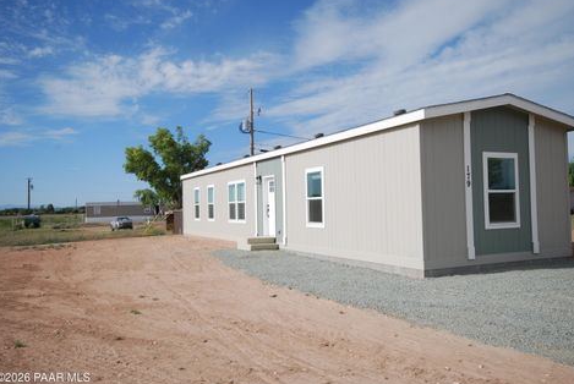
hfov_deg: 58.6
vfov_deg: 41.2
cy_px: 191
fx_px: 511
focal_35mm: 32
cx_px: 301
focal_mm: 20
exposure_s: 1/250
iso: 100
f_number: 9
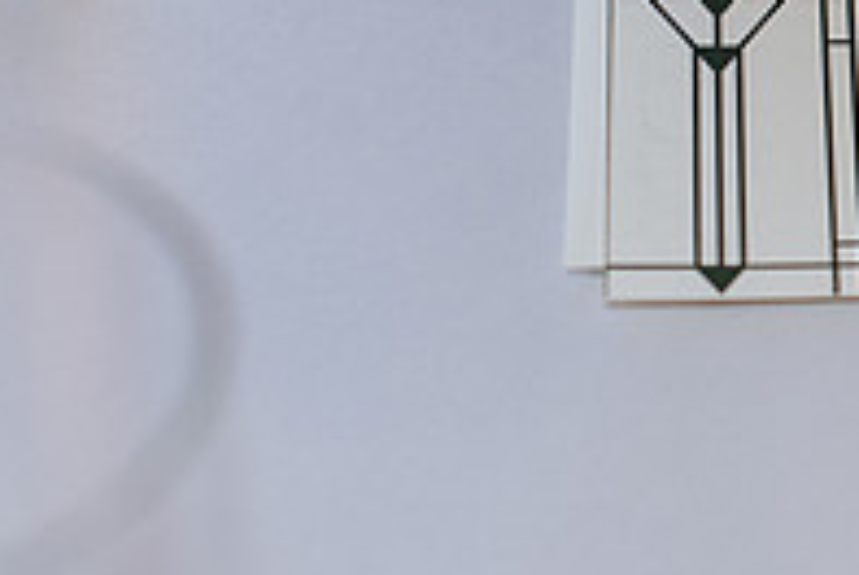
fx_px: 4039
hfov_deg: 11.7
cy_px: -76
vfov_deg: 8.1
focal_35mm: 169
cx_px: 1192
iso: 800
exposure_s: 1/200
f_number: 3.2
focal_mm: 50
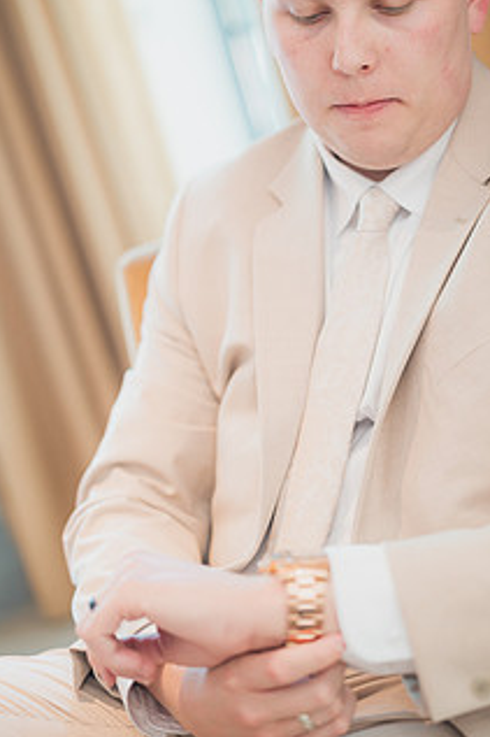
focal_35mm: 71
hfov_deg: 19.1
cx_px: 304
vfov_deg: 28.4
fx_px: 1451
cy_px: 314
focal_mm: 50
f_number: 1.4
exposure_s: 1/80
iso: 200
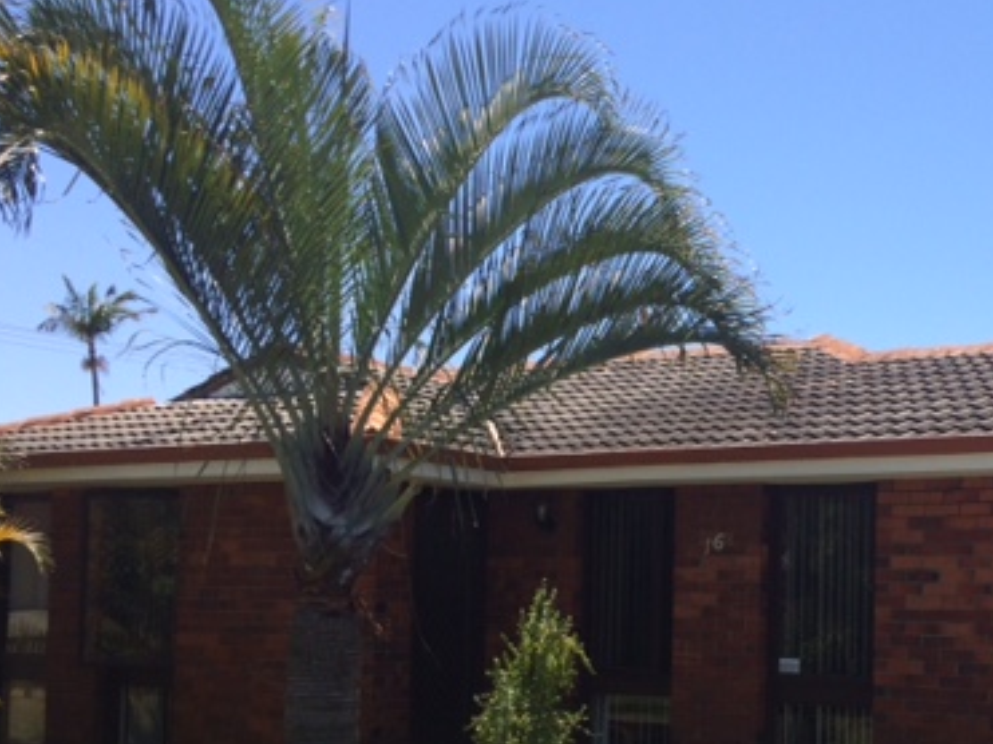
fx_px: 1434
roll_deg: -0.4
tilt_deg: +3.1
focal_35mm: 50
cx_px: 840
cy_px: 549
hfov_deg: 36.4
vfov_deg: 28.7
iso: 32
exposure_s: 1/1466
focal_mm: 4.15
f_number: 2.2
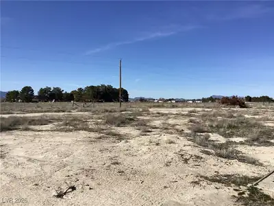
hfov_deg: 58.4
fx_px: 245
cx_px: 137
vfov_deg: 45.4
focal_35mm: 31
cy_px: 103
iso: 25
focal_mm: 3.3
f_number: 2.4
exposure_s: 1/2331
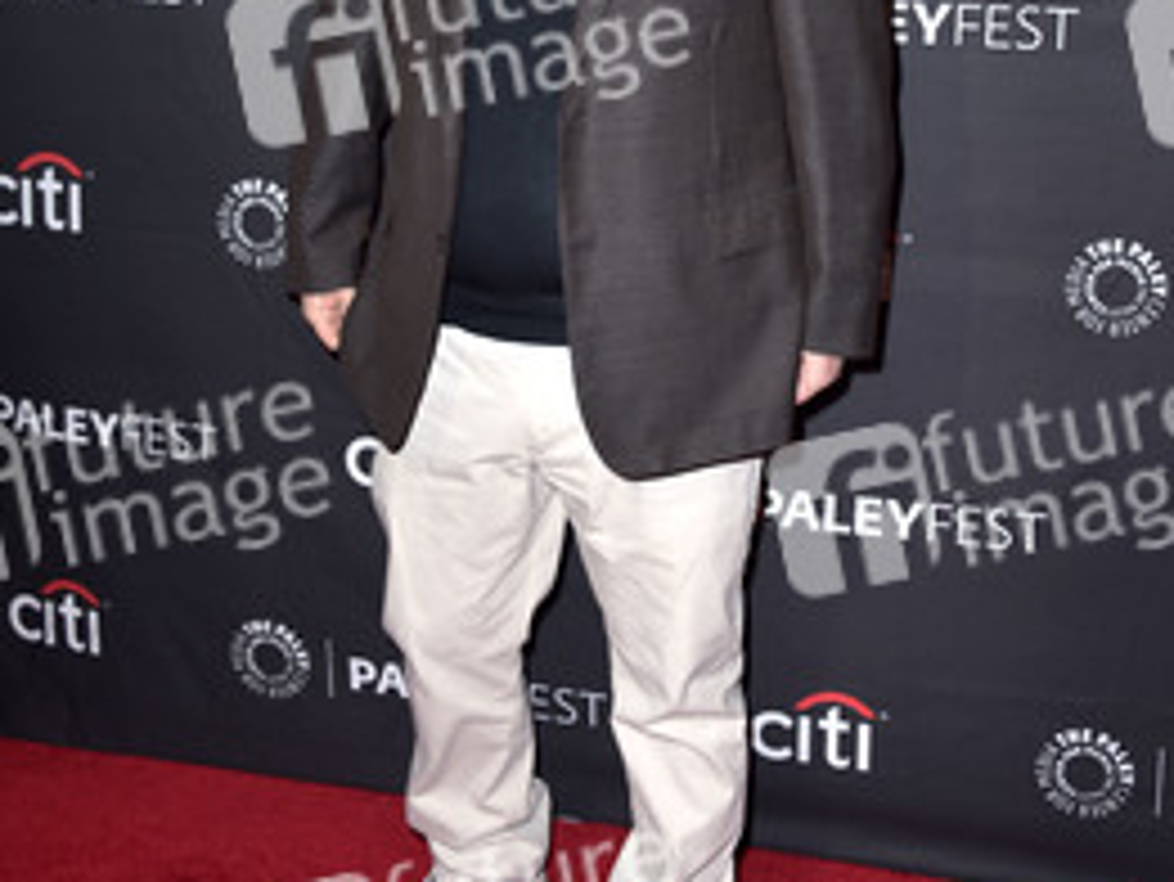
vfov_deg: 24.7
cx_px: 591
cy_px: 266
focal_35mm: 59
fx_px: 2002
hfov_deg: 32.7
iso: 250
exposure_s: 1/250
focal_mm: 40
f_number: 6.3
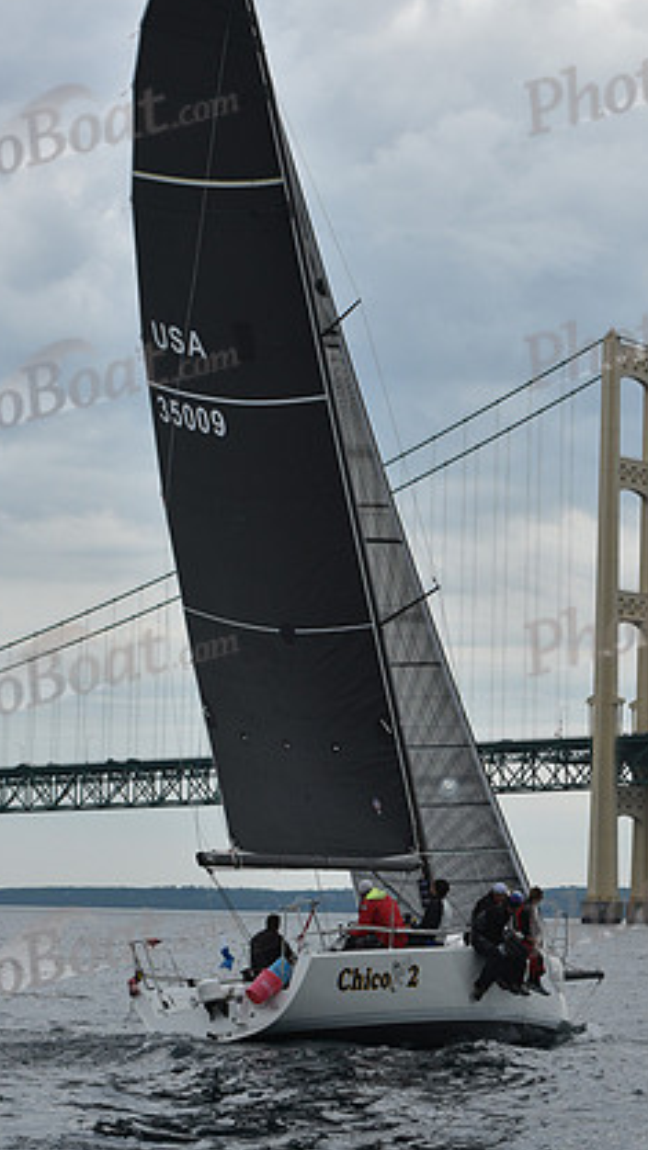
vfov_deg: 20.9
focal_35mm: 102
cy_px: 502
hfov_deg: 11.9
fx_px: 3111
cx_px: 382
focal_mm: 70
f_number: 7.1
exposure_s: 1/800
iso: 250
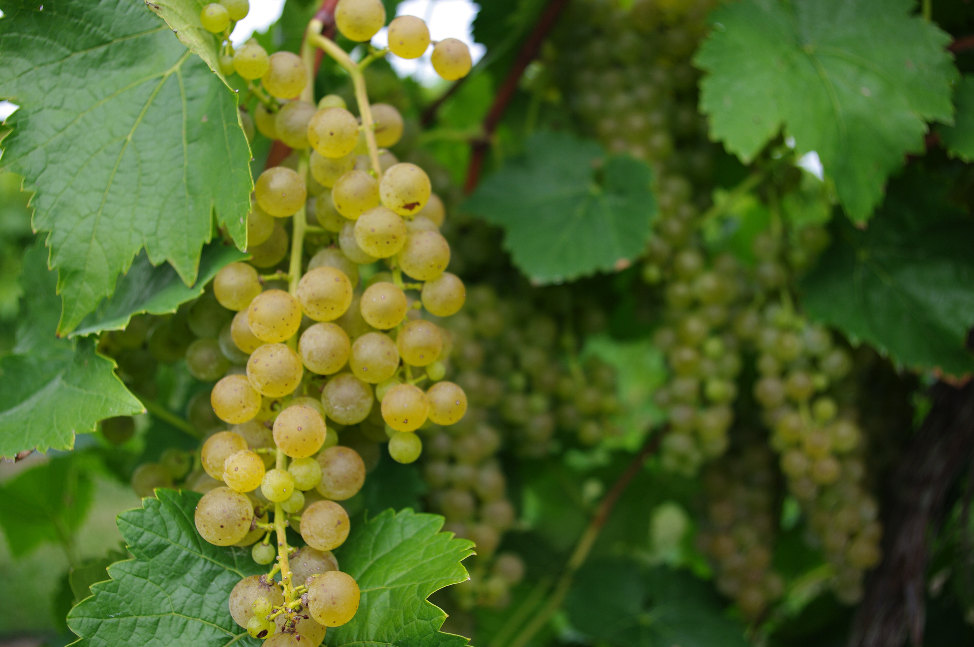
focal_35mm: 37
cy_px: 324
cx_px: 487
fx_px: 988
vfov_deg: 36.3
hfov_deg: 52.5
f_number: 4.5
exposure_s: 1/60
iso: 100
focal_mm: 24.38
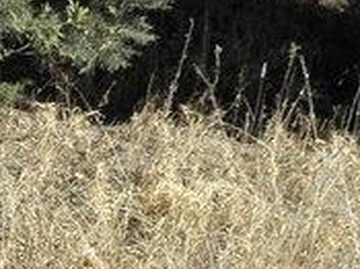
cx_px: -413
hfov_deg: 13.5
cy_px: 437
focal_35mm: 119
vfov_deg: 11.7
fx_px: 1237
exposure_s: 1/200
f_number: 5.6
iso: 64
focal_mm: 4.6
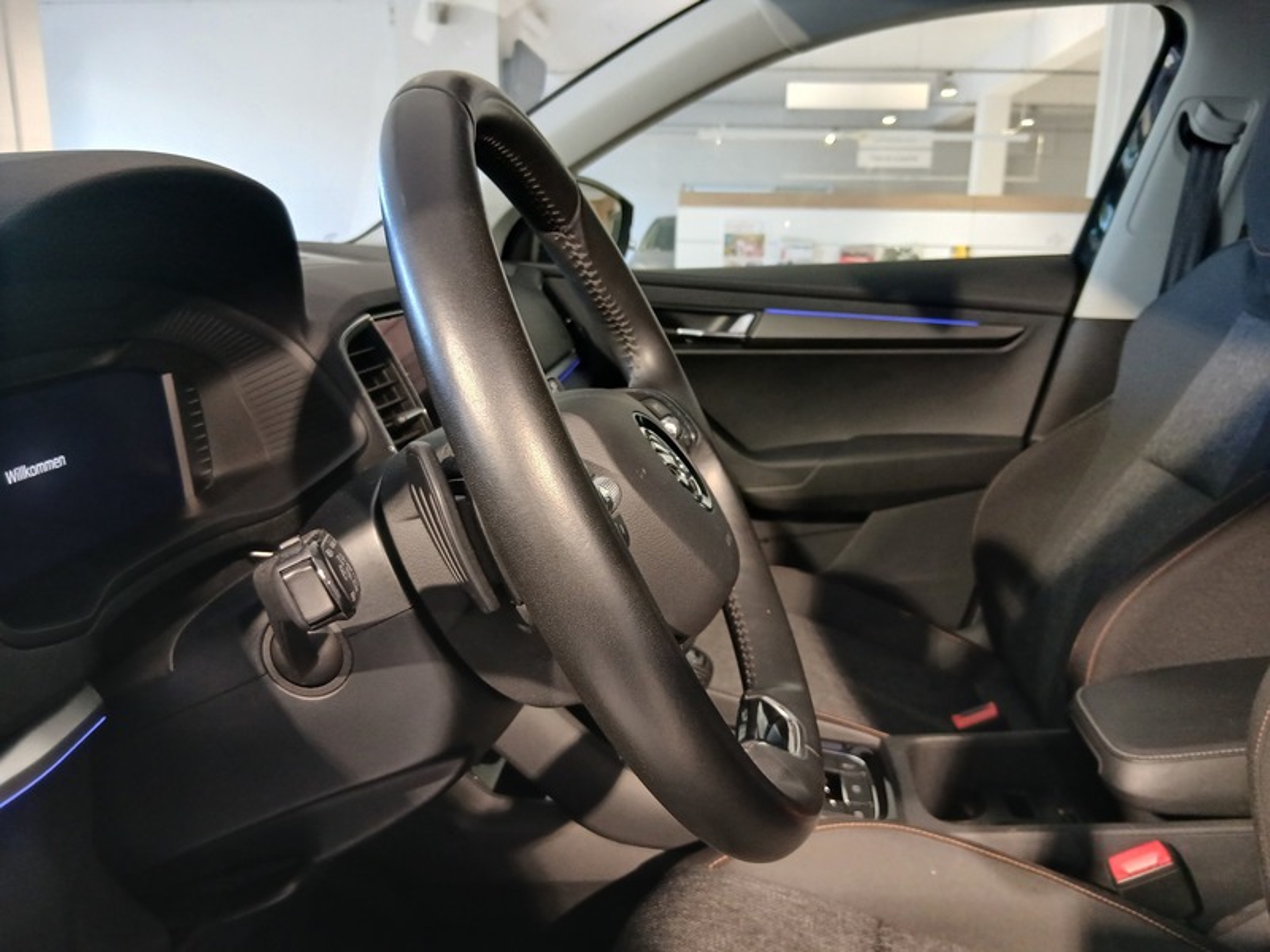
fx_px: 954
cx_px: 635
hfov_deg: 67.3
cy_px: 476
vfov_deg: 53.1
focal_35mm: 26
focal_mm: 3.98
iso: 320
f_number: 1.8
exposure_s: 1/50
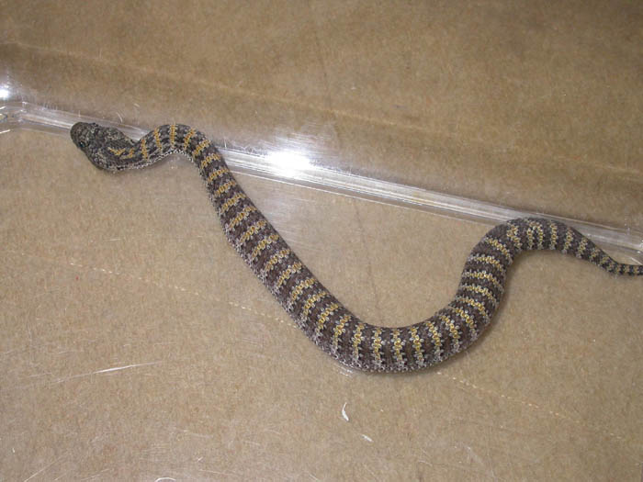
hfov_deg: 26.3
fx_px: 1375
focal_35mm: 74
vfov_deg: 19.9
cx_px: 322
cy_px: 241
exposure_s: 1/60.3
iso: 100
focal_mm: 15.3
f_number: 3.4
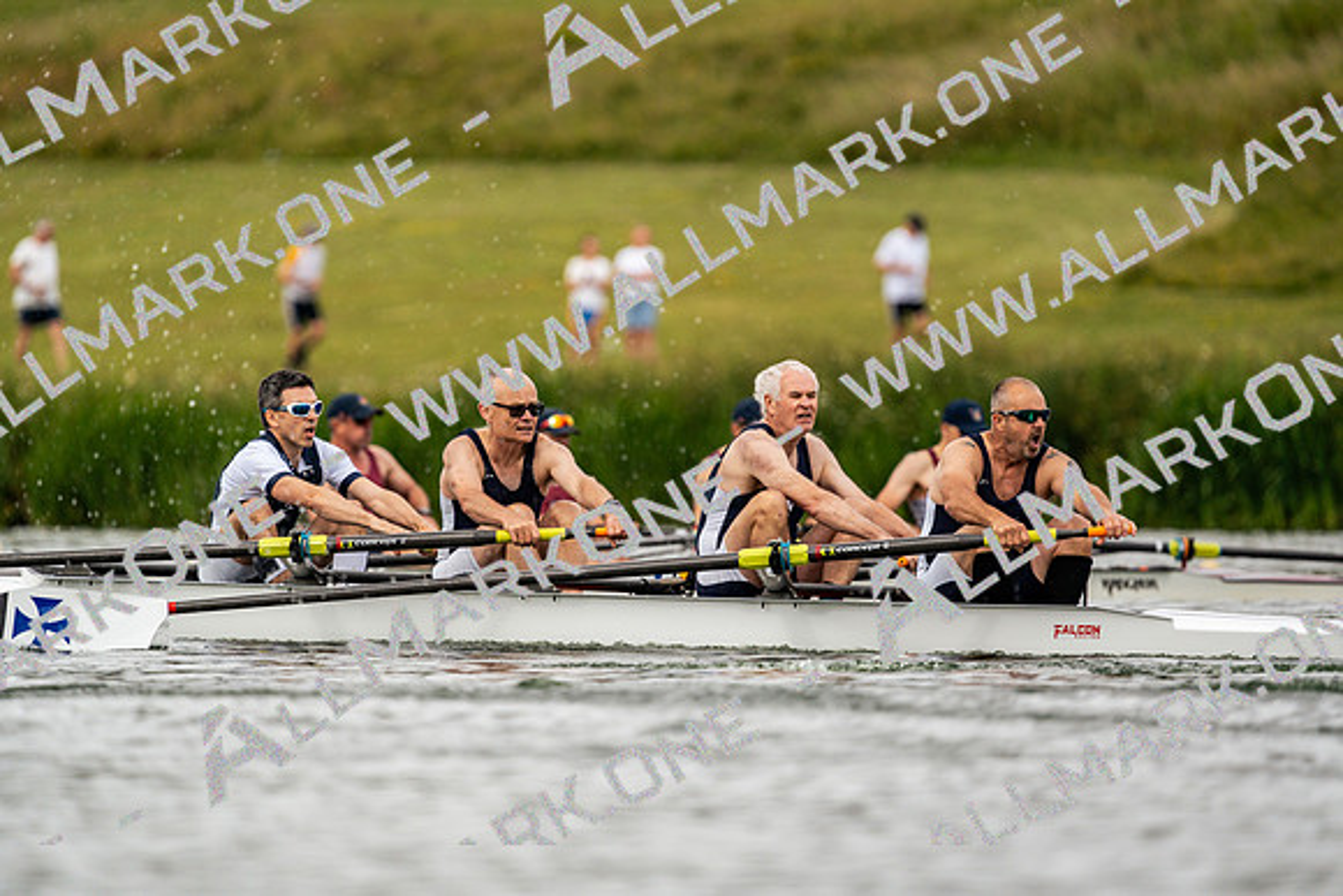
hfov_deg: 3.4
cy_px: 448
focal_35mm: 600
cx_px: 672
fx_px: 22388
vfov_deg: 2.3
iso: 400
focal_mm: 600
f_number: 6.3
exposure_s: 1/2000
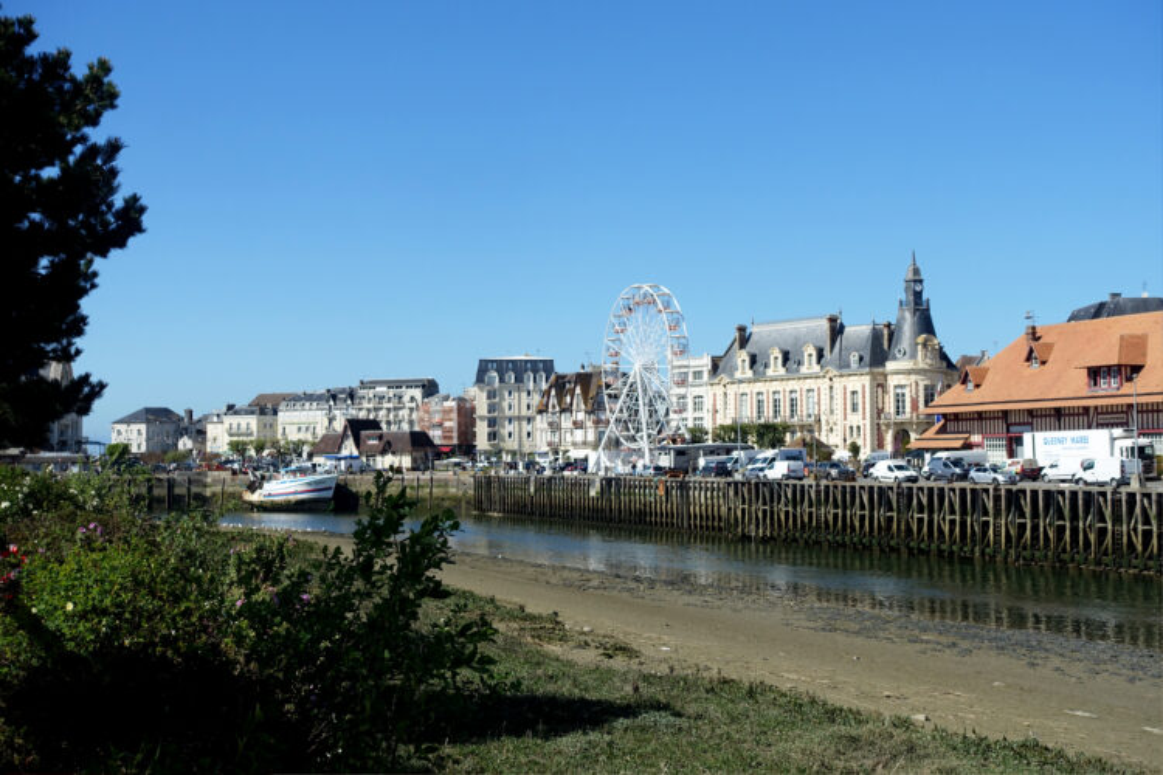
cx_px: 582
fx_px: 937
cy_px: 388
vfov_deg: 45.0
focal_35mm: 29
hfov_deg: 63.7
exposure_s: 1/400
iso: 125
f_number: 4
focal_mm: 10.81
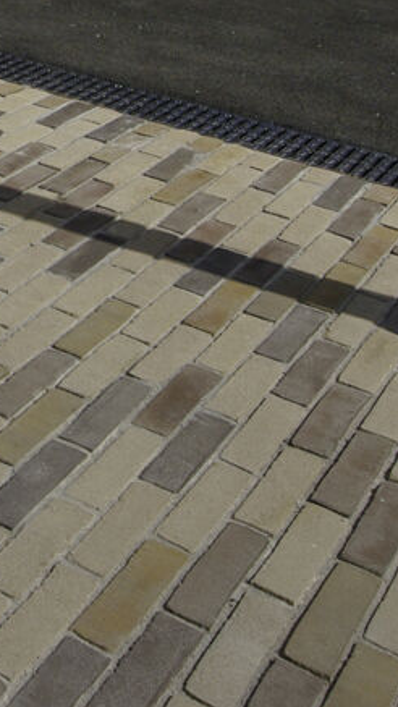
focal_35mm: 69
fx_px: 1294
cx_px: -283
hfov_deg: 15.4
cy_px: 32
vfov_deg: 29.0
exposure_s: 1/350
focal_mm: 10
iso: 200
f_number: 11
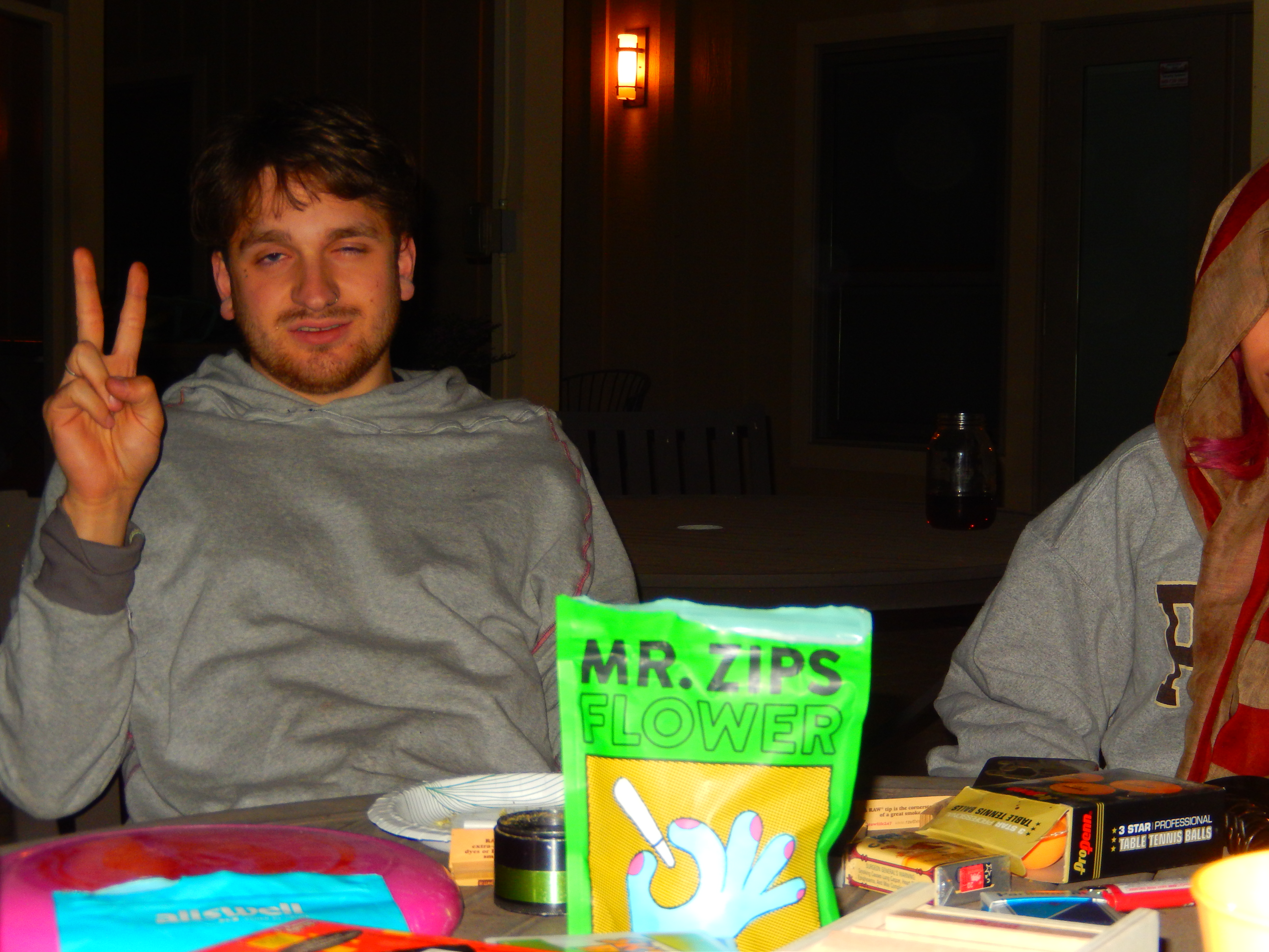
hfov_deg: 29.0
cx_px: 634
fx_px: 2456
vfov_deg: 21.9
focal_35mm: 67
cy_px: 476
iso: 250
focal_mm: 12
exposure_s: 1/30
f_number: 4.8
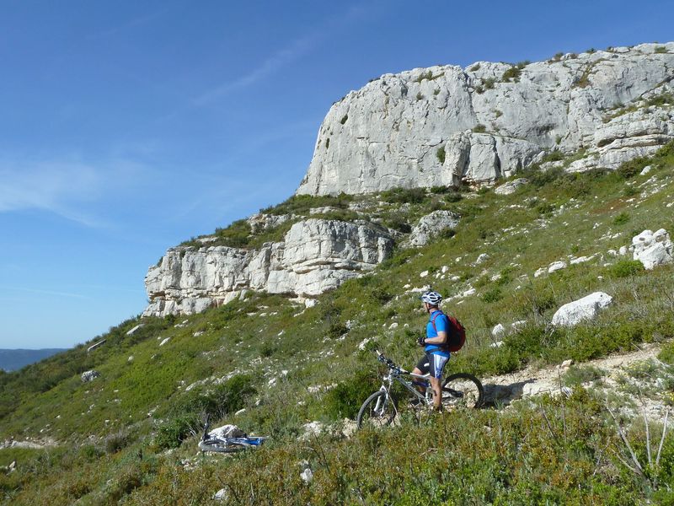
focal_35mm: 25
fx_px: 487
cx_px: 337
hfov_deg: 69.4
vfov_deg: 54.9
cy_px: 253
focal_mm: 4.1
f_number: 5
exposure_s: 1/400
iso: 80
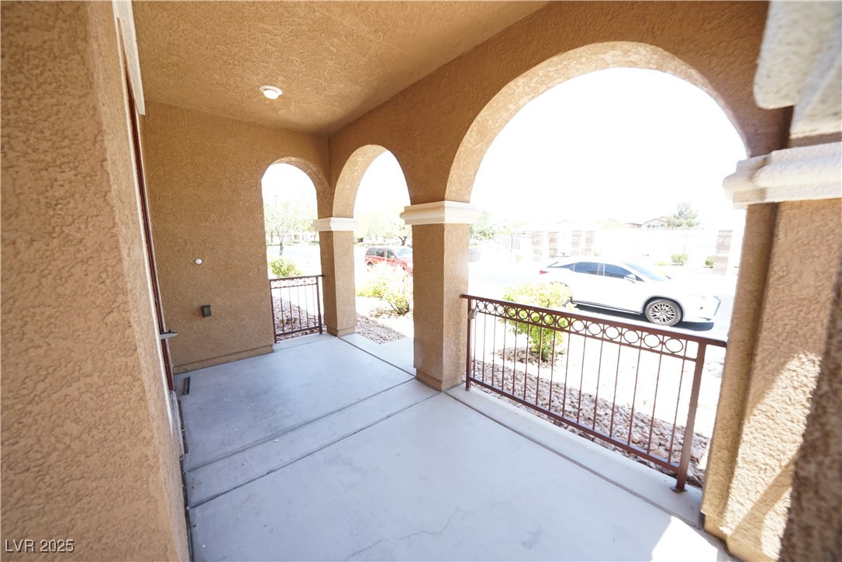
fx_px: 281
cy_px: 281
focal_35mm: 12
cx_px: 421
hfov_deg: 112.6
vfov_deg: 90.0
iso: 400
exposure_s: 1/125
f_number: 6.3
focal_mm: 12
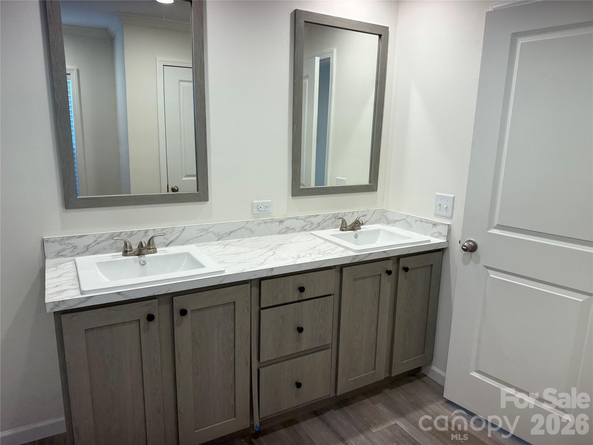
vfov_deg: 56.8
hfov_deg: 71.6
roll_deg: -2.2
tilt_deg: -13.0
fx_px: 411
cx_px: 296
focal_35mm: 24
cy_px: 222
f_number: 1.78
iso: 64
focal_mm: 6.76
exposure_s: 1/120
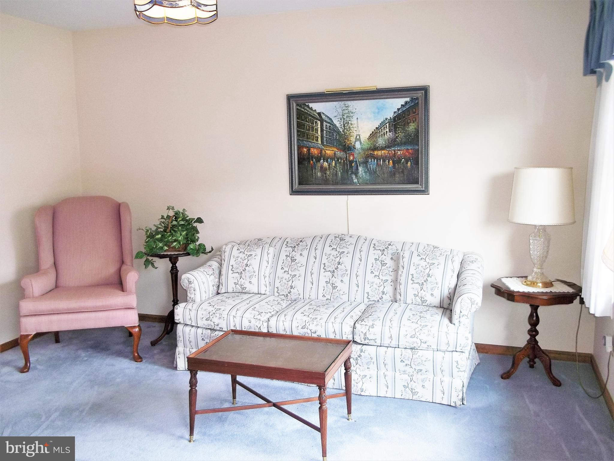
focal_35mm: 32
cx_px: 307
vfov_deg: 44.2
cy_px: 230
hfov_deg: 56.8
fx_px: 568
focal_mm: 5.7
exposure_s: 1/30
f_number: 2.9
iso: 80
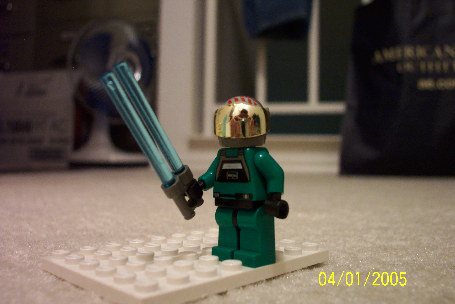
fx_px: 442
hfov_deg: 54.4
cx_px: 228
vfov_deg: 37.9
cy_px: 152
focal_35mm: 35
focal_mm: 7.5
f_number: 2.8
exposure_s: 1/8
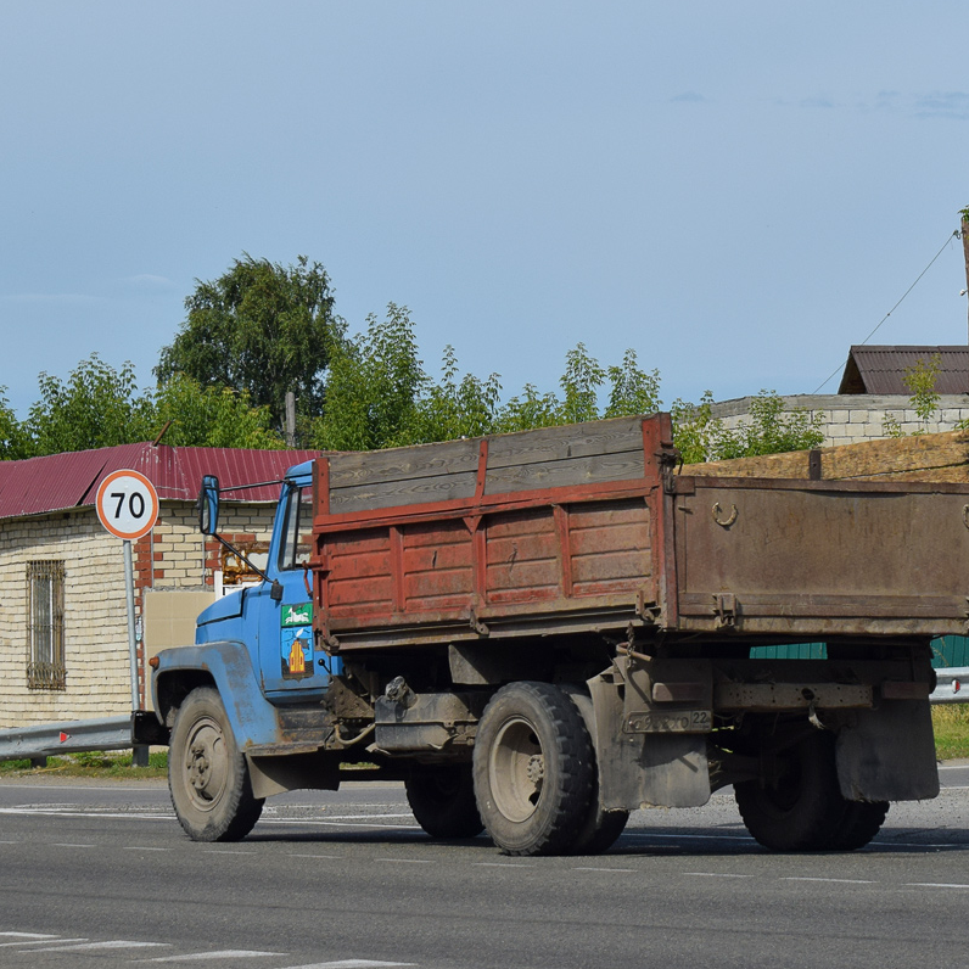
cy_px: 483
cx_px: 533
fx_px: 3346
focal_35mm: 106
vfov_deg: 16.5
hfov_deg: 16.5
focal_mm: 55
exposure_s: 1/1250
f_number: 7.1
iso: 200
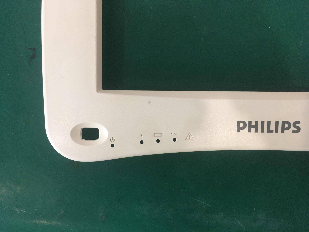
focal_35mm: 29
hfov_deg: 61.7
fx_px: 259
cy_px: 116
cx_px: 154
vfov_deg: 48.2
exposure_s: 1/33
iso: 160
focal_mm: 4.15
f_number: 2.2
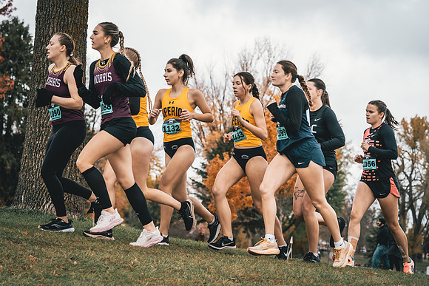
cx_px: 214
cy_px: 143
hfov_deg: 17.5
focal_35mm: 117
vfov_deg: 11.7
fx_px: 1395
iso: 400
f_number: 6.3
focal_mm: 117
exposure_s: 1/800
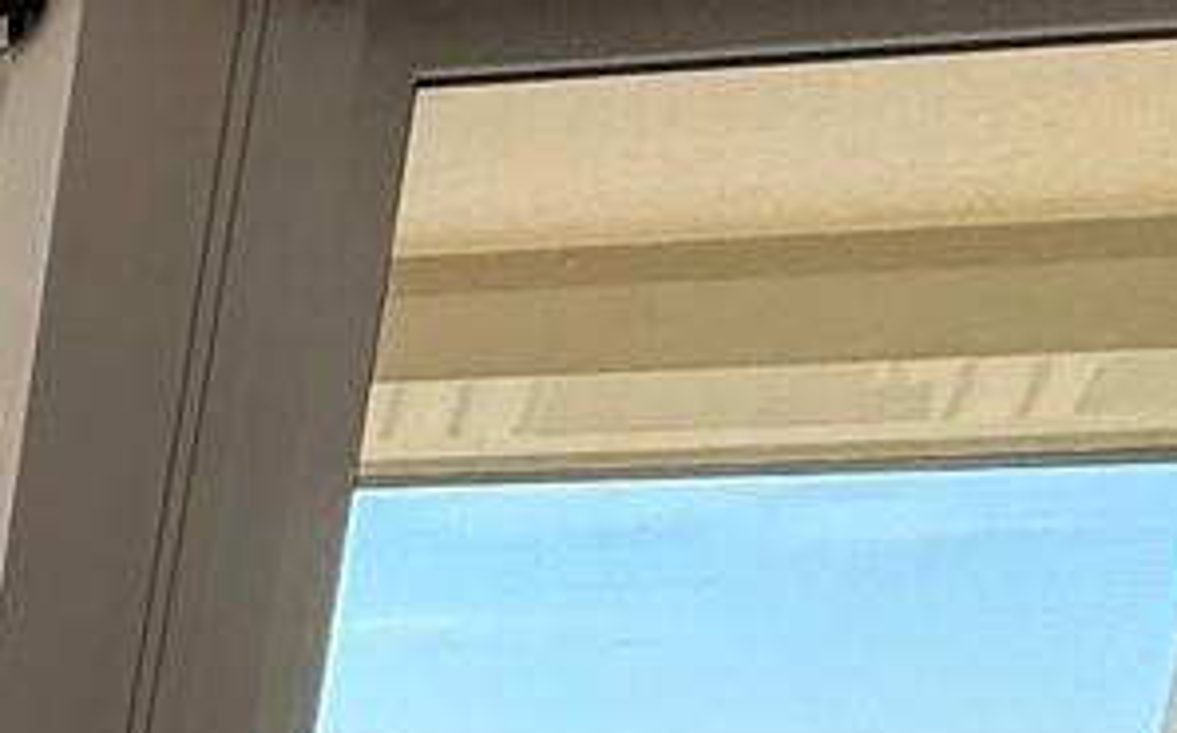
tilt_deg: -7.9
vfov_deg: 14.3
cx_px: -1906
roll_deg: -1.5
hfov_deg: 13.6
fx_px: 2564
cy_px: 1331
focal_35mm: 80
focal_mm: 2.22
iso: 64
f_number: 2.2
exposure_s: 1/424
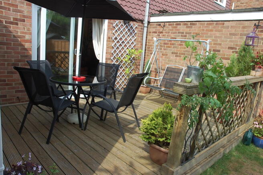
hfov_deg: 67.4
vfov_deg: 47.8
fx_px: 197
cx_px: 132
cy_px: 88
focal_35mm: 27
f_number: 7.1
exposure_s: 1/200
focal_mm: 18
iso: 200
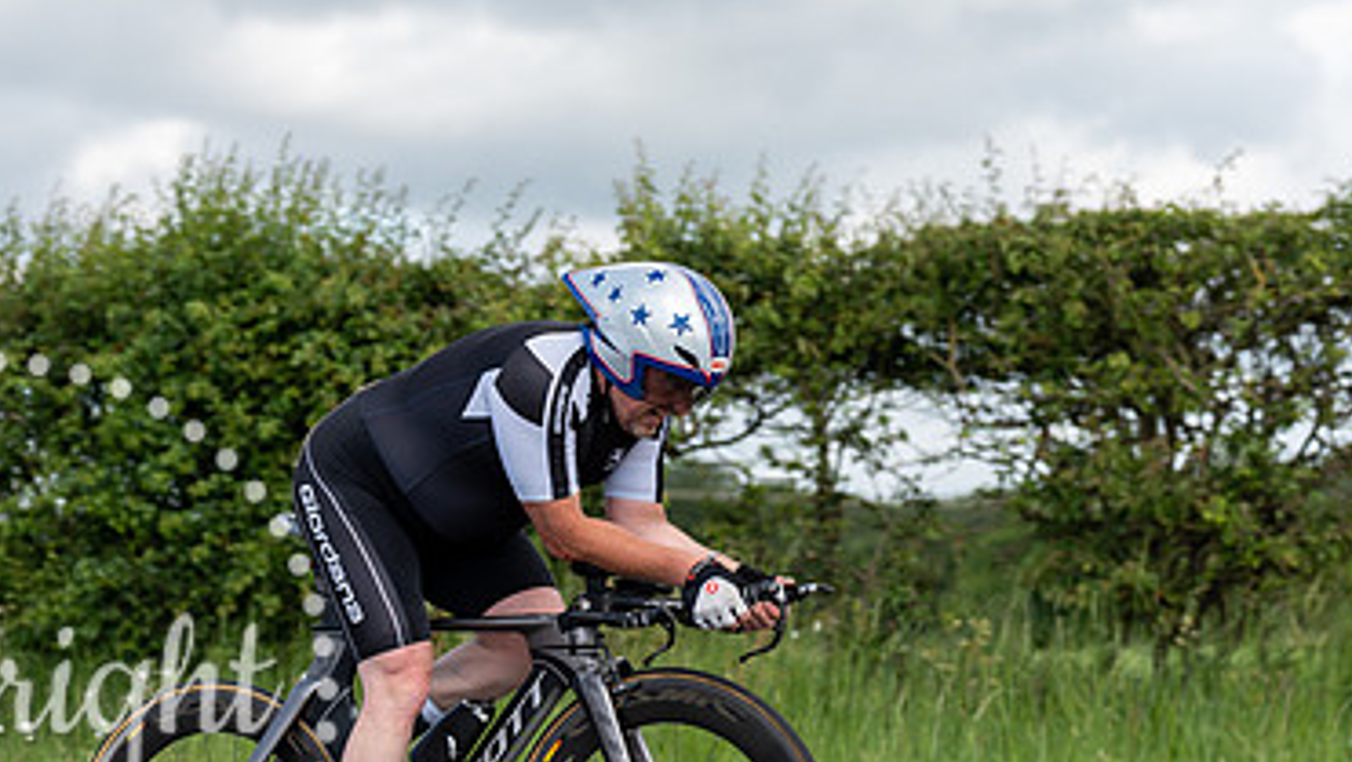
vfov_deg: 10.3
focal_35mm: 118
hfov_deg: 18.1
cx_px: 561
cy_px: 509
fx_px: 4232
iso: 160
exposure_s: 1/1000
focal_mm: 72
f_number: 3.5
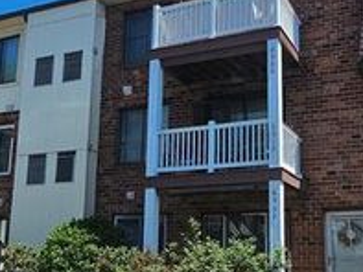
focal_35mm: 44
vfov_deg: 32.8
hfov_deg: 42.4
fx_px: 462
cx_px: 241
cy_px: 163
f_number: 2.2
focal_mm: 2.2
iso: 50
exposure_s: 1/2140
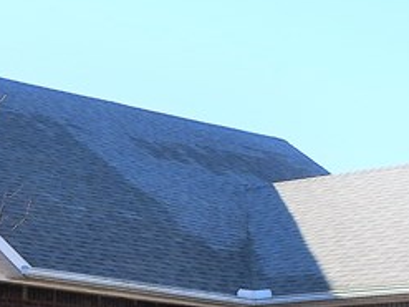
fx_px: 1712
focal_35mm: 145
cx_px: 10
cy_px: 227
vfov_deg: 10.2
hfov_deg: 13.5
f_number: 3.8
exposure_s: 1/500
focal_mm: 6.3
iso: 100
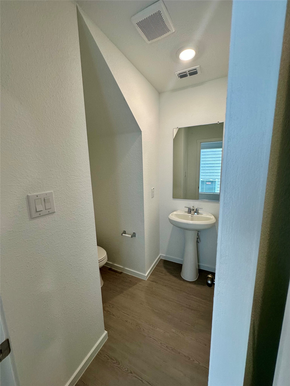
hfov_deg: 85.7
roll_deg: +3.4
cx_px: 145
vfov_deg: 102.1
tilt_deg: -7.1
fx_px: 156
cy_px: 193
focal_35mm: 14
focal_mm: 2.22
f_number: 2.2
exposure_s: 1/120
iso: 125
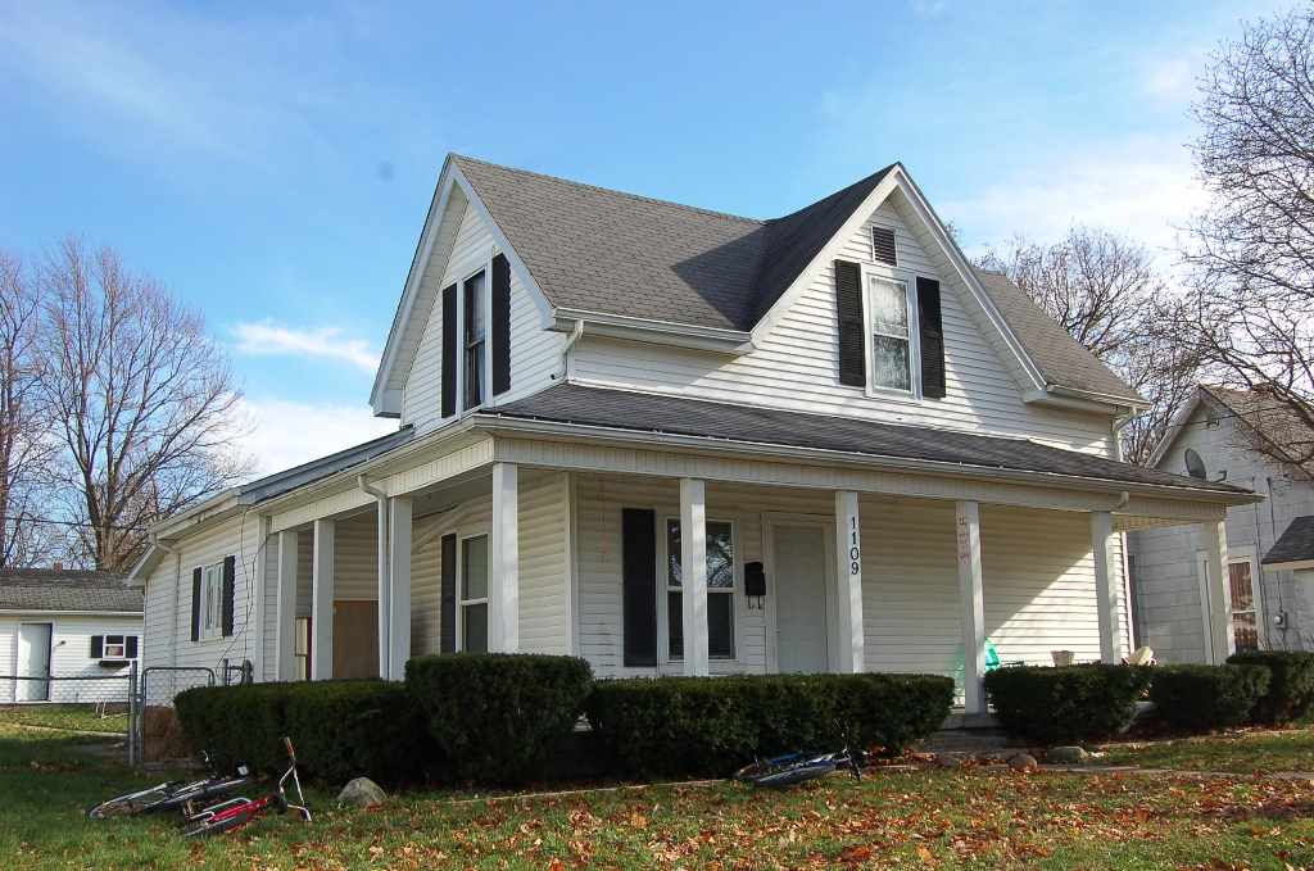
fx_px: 1312
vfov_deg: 36.7
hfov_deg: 53.2
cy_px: 436
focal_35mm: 36
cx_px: 657
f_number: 8
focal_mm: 24
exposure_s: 1/250
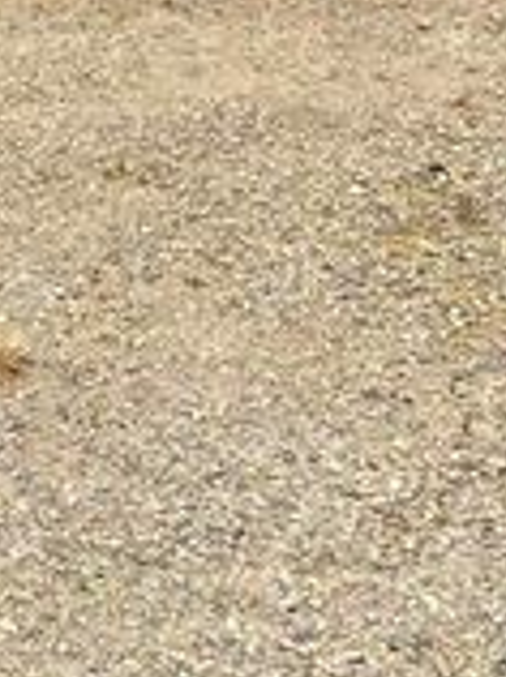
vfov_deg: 15.8
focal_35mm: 110
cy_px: -461
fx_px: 2150
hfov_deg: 12.1
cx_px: -467
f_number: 1.5
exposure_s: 1/5076
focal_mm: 5.7
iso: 50
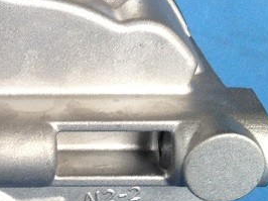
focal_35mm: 172
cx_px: -118
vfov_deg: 8.5
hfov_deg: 11.1
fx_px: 1330
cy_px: -27
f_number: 2.4
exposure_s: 1/30
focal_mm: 4.28
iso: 64
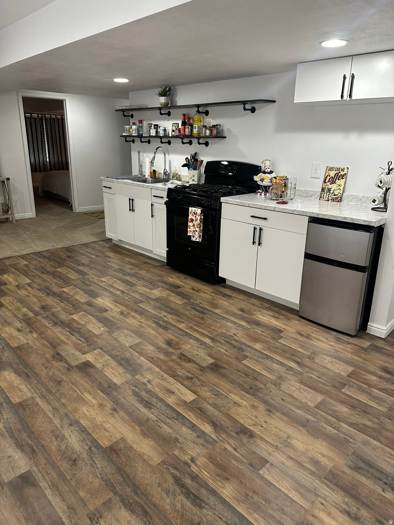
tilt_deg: -15.2
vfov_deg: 71.6
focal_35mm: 24
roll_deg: -1.5
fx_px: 364
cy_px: 262
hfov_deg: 56.8
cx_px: 197
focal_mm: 6.86
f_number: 1.78
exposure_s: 1/60
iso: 200
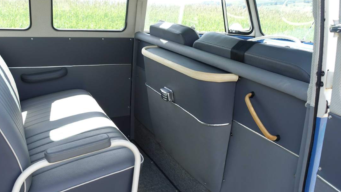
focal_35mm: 36
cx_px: 165
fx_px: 325
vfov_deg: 32.7
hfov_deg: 55.3
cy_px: 113
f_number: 4
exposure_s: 1/125
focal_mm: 11.81
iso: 125
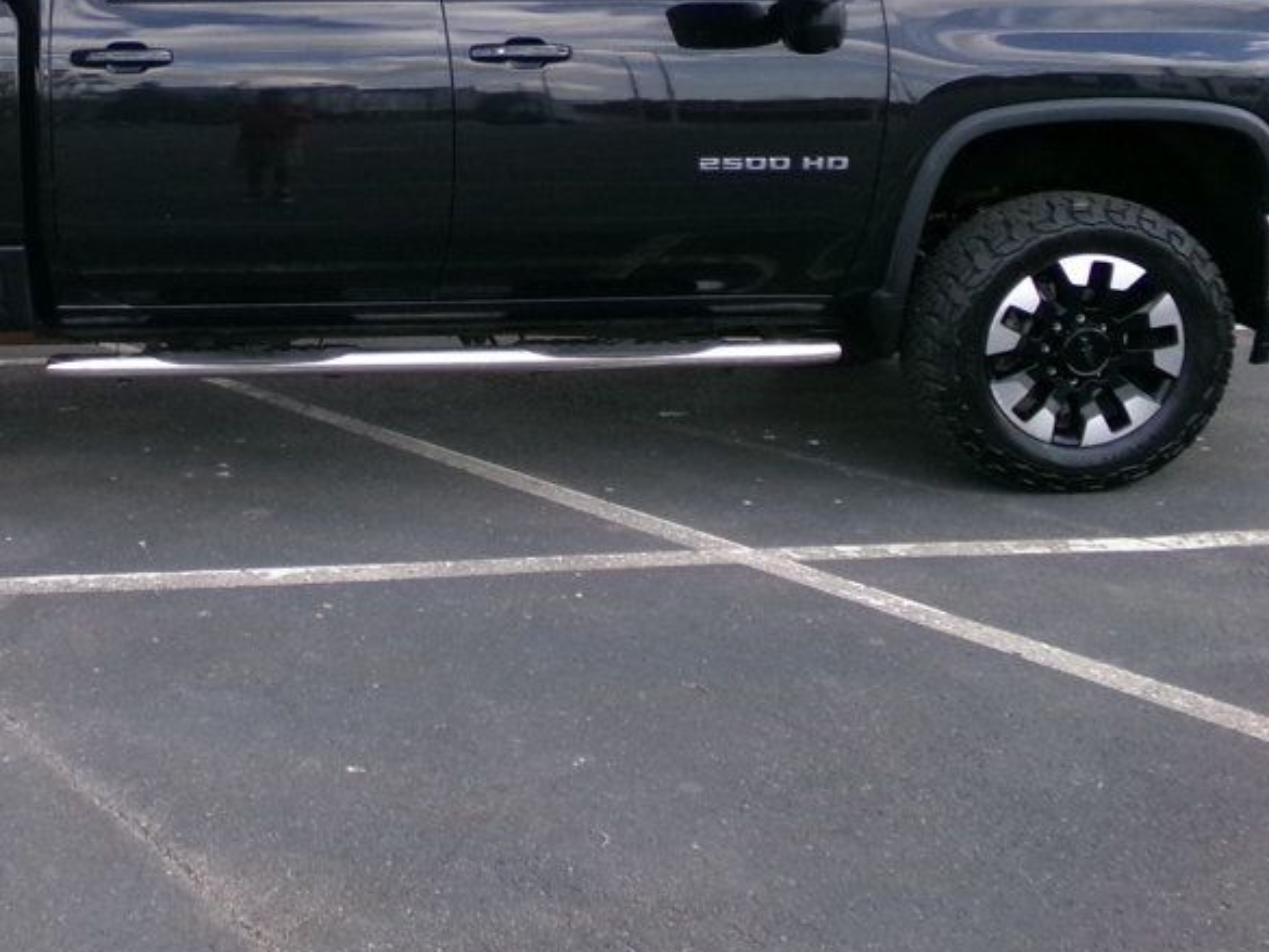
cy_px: 286
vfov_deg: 33.9
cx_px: 278
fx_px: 1540
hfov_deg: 43.0
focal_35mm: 42
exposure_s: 1/60
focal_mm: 4.3
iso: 368
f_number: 11.07
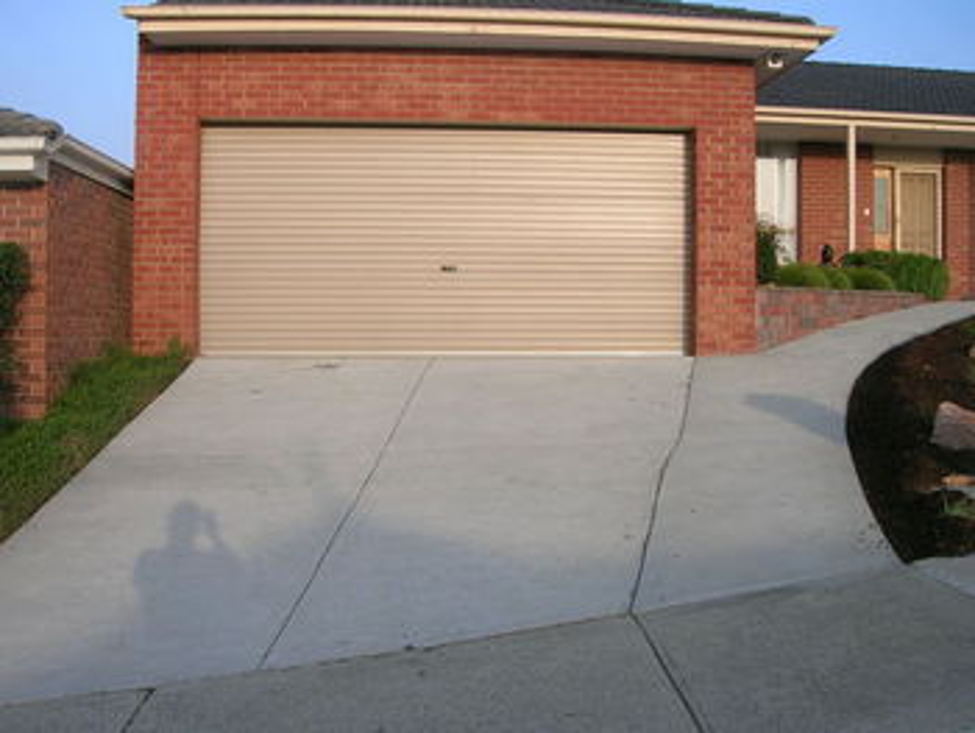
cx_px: 488
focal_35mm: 35
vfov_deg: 40.7
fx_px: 986
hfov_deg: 52.6
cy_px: 366
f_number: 4.8
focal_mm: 5.4
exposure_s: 1/210
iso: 50
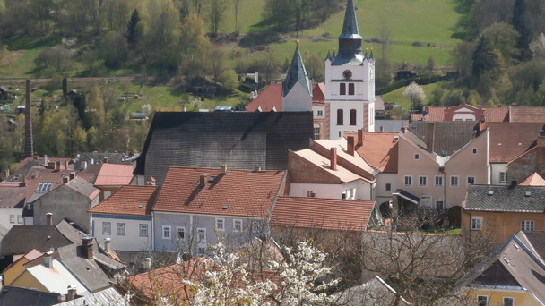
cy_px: 192
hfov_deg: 24.7
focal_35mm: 86
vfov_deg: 14.0
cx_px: 290
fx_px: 1243
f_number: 3.9
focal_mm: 10.7
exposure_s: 1/640
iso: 80
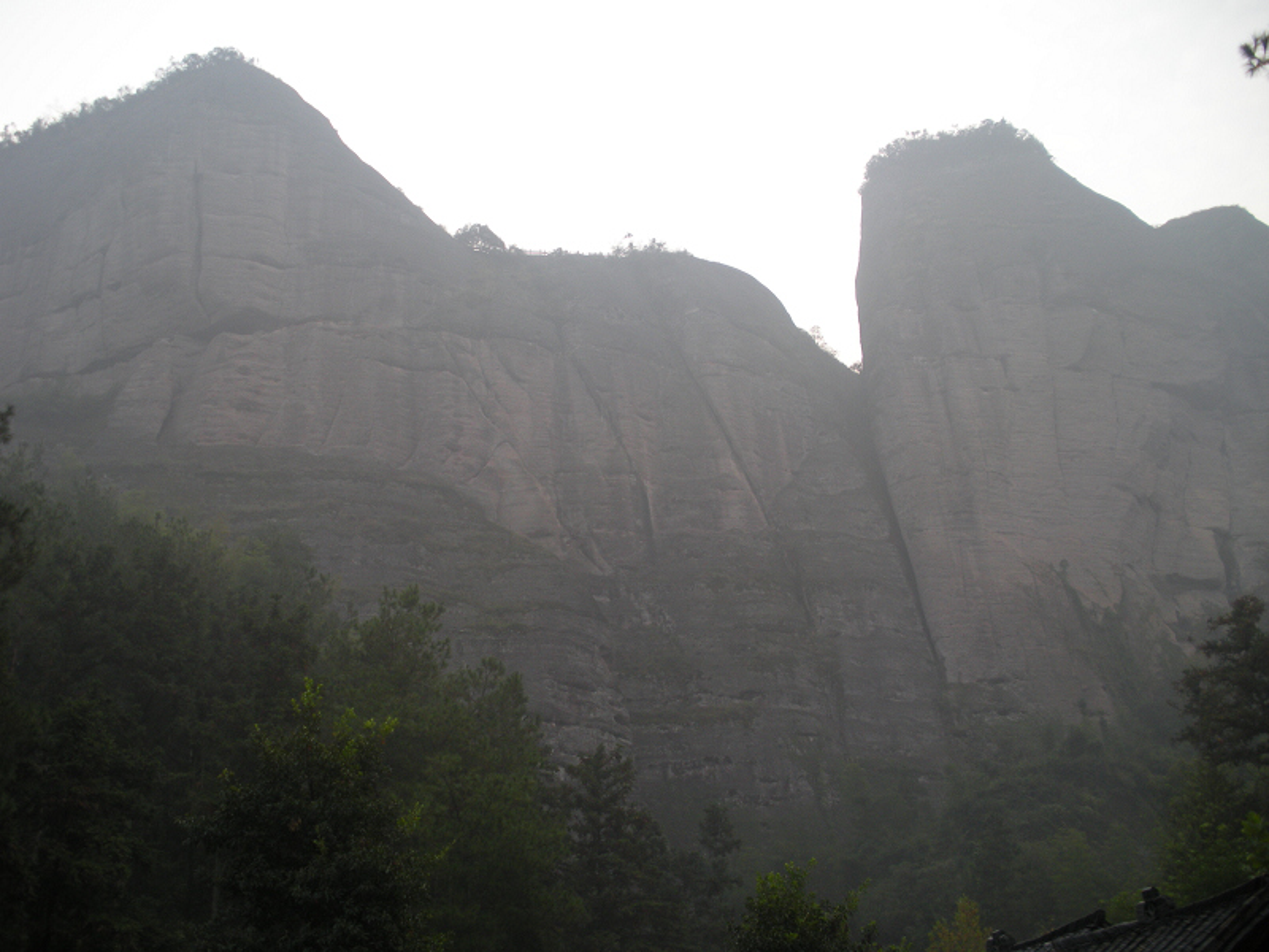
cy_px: 476
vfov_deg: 39.7
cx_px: 634
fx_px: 1320
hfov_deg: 51.4
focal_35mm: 36
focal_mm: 6.3
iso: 64
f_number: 3.5
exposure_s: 1/58
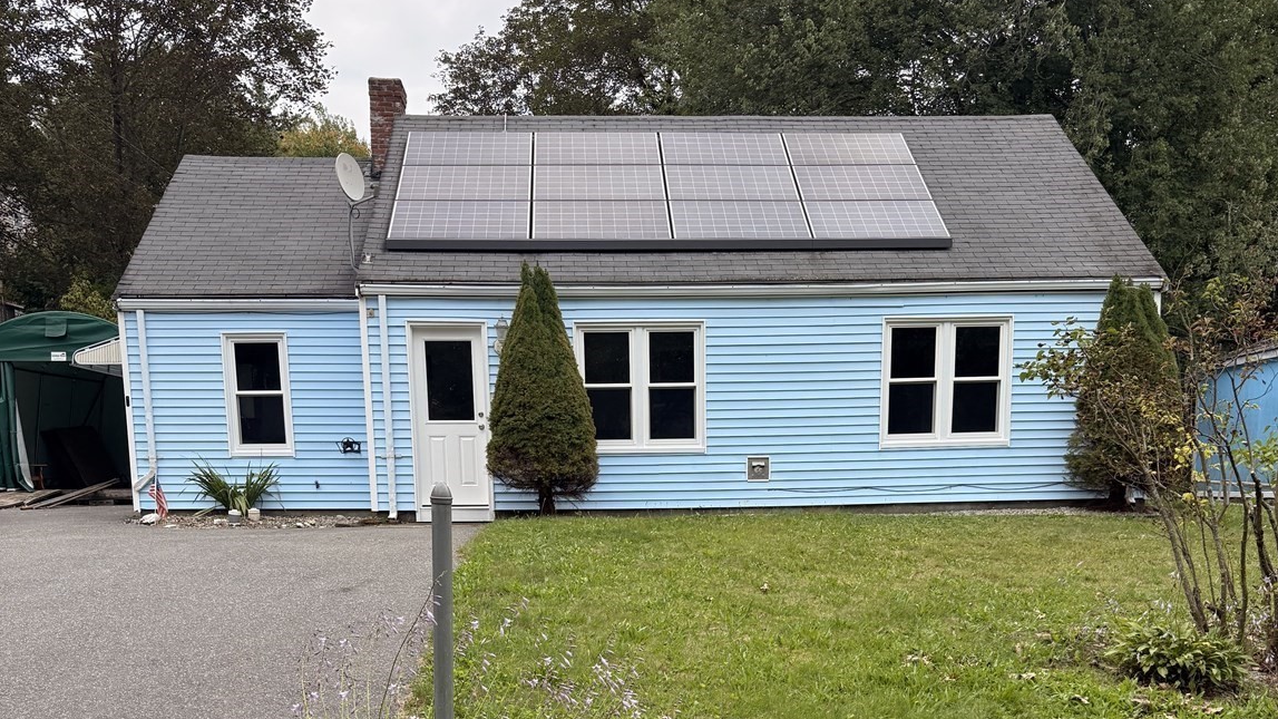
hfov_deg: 56.6
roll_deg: +0.1
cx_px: 641
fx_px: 1186
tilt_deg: -8.8
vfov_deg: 31.9
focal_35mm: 35
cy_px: 667
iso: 100
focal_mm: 6.76
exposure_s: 1/2299
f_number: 1.78
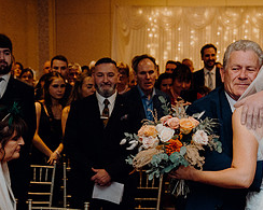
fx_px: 747
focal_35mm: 96
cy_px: 198
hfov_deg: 20.0
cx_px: 122
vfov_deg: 15.8
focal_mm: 43
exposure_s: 1/200
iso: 2500
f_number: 3.5
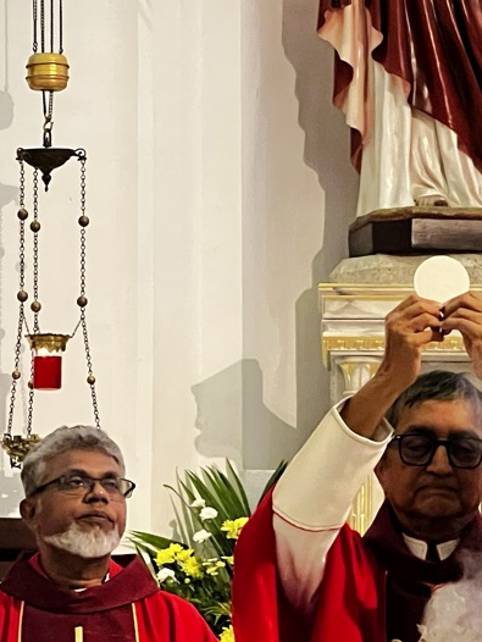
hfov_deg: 6.4
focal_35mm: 234
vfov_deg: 8.4
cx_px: 329
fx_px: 4341
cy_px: 655
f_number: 2.8
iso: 500
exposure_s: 1/50
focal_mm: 9
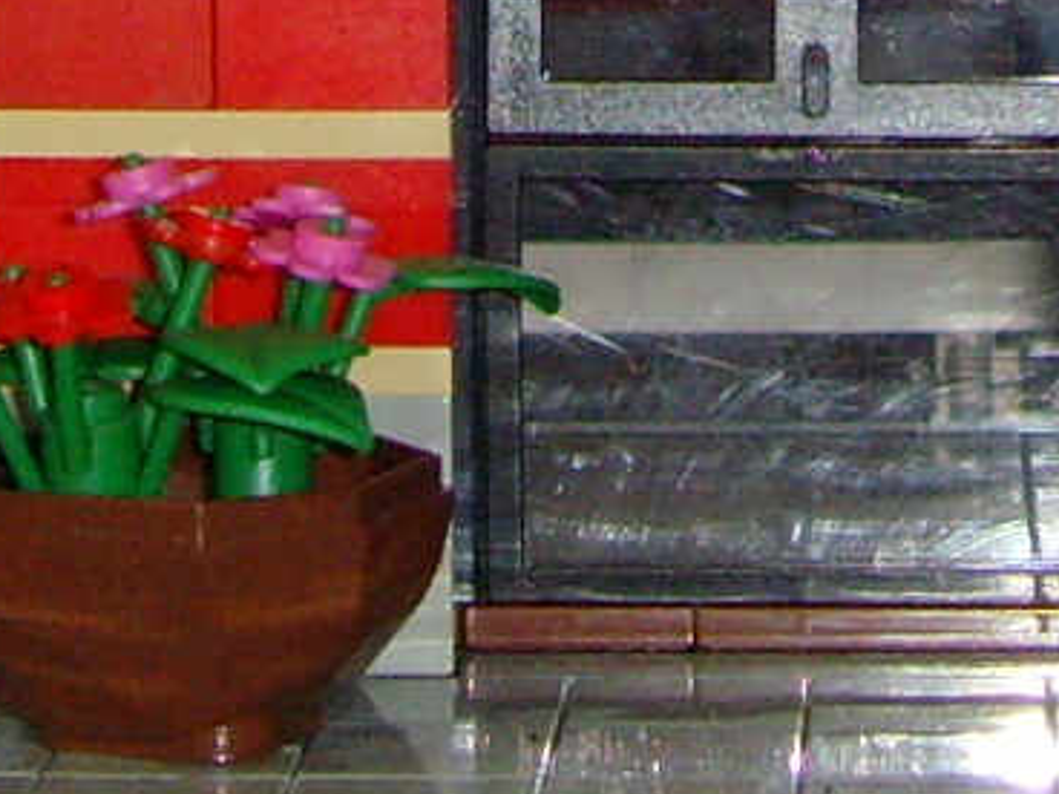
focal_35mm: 217
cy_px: -748
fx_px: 6639
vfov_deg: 6.6
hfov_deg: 9.1
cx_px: 604
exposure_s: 1/45
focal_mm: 6.6
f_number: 3.5
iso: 200
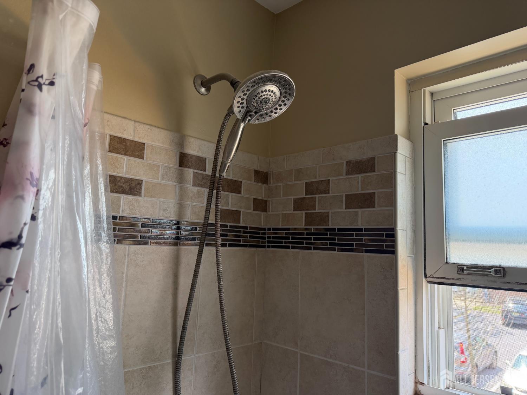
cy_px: 198
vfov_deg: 56.8
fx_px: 365
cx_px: 264
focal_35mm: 24
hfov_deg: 71.6
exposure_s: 1/202
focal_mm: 6.76
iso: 200
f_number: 1.78
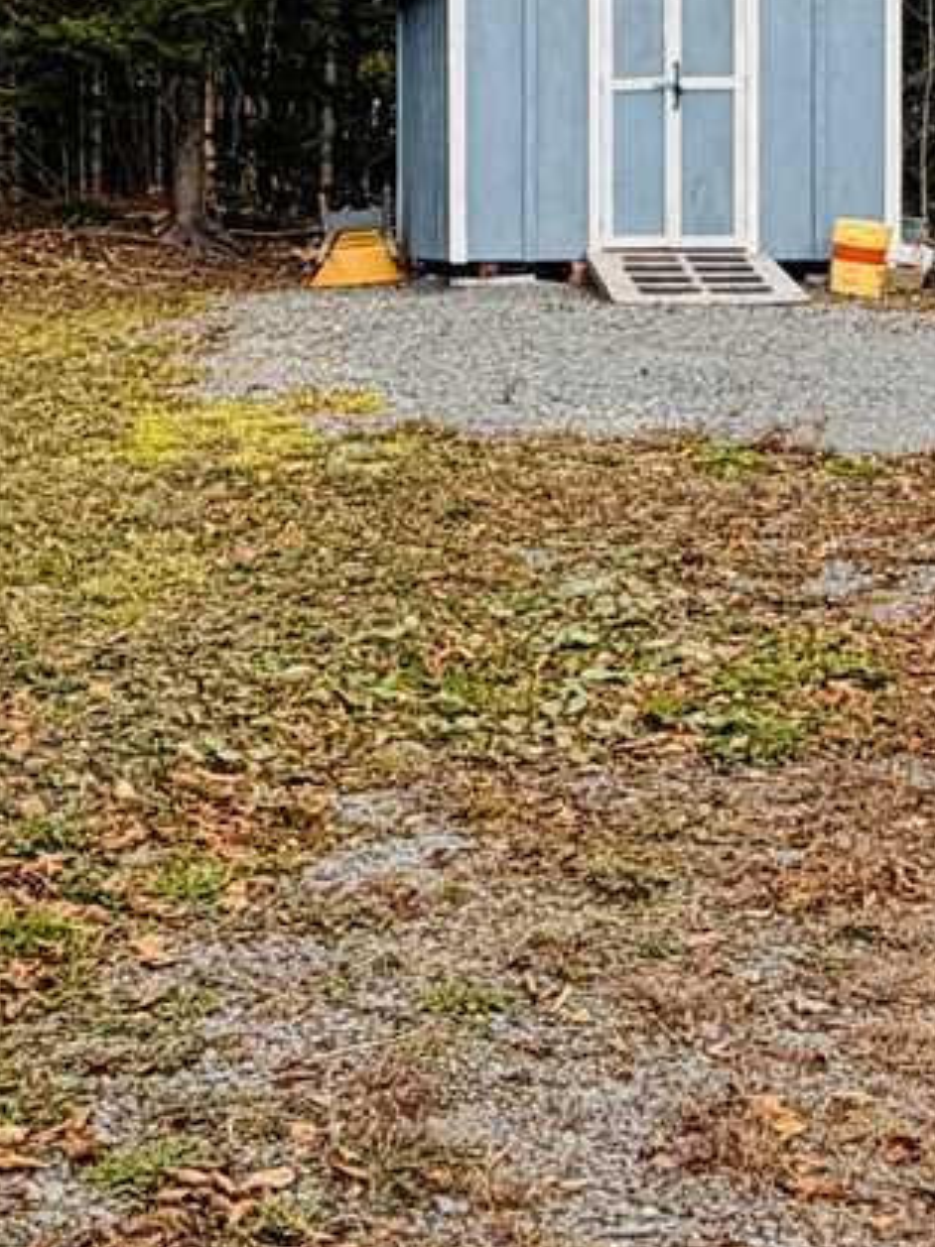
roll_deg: +0.1
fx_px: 2775
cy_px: 310
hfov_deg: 17.9
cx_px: -271
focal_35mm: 77
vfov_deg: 25.0
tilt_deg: -0.6
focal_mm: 2.22
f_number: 2.2
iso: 40
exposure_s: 1/679
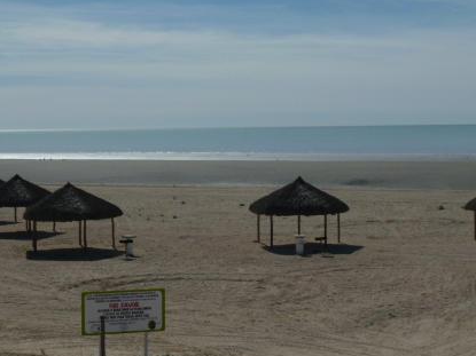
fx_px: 1017
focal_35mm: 74
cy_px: 144
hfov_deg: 26.3
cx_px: 182
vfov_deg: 19.9
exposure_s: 1/1000
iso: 80
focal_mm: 7.9
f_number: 6.3
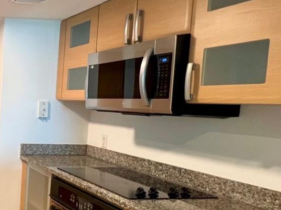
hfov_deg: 37.1
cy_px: 127
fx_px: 292
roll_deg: -0.9
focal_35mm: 36
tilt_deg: -5.7
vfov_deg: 39.4
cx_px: -67
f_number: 1.8
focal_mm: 1.57
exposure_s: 1/60
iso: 250
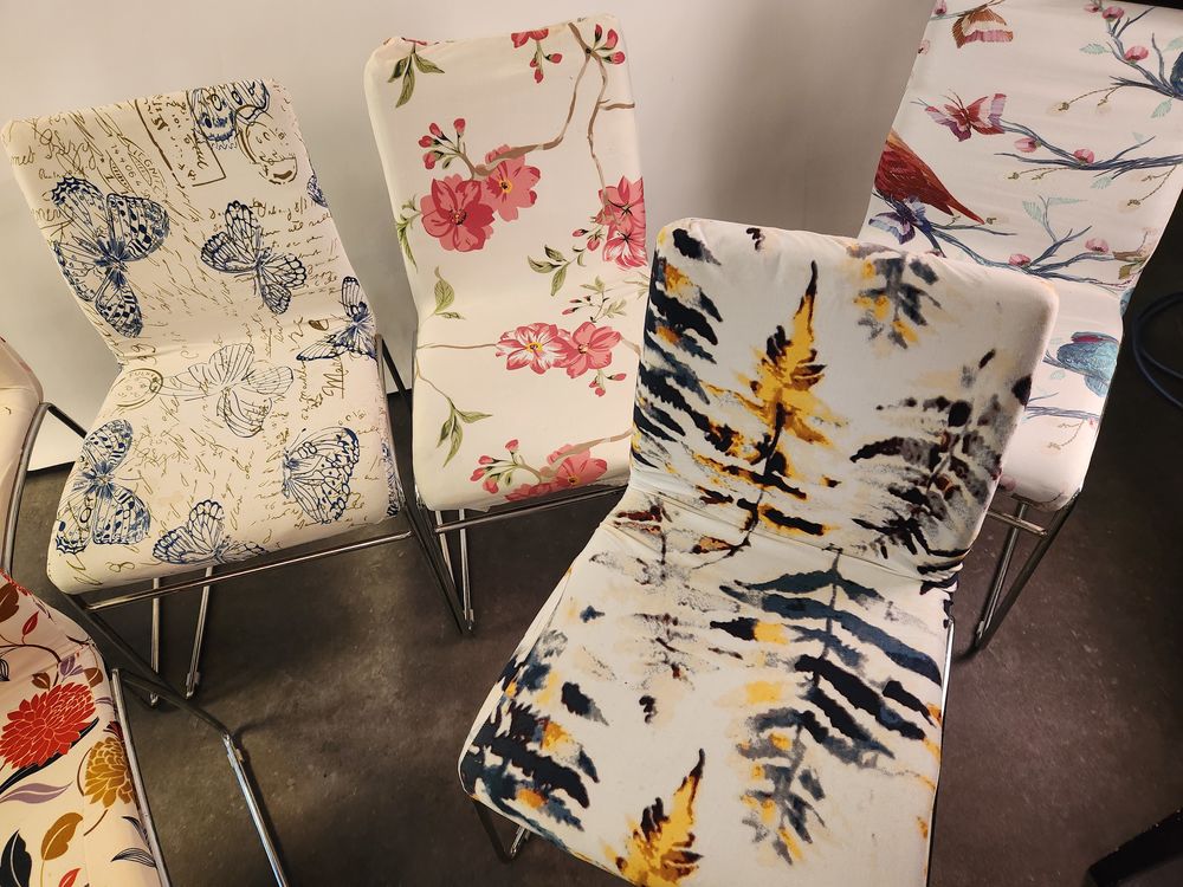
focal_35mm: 23
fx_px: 786
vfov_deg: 58.9
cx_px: 592
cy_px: 444
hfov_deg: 73.9
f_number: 1.8
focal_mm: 5.4
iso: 400
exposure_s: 1/100
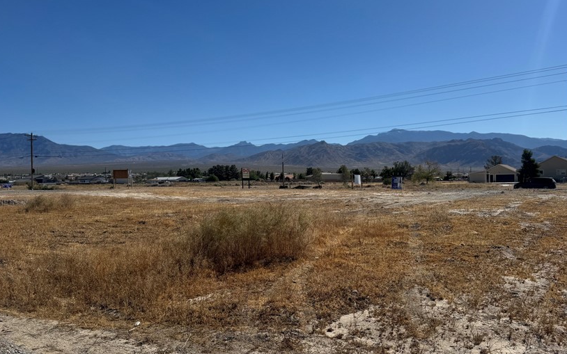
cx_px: 315
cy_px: 186
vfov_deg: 39.4
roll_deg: +0.4
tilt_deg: -1.3
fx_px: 495
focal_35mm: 32
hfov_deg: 59.5
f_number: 1.78
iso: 80
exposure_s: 1/7937
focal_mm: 6.76
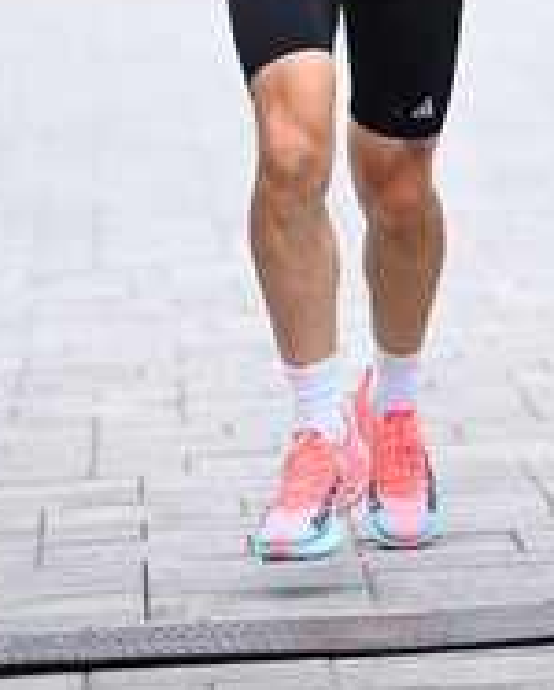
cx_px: 445
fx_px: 7898
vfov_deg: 5.0
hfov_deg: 4.0
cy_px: -162
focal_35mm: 386
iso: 1250
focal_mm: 140
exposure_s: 1/1250
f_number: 2.8
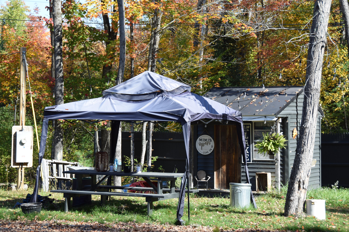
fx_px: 902
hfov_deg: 21.9
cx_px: 174
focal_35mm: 93
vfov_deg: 14.7
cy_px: 116
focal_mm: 62
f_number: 8
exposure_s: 1/250
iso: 200
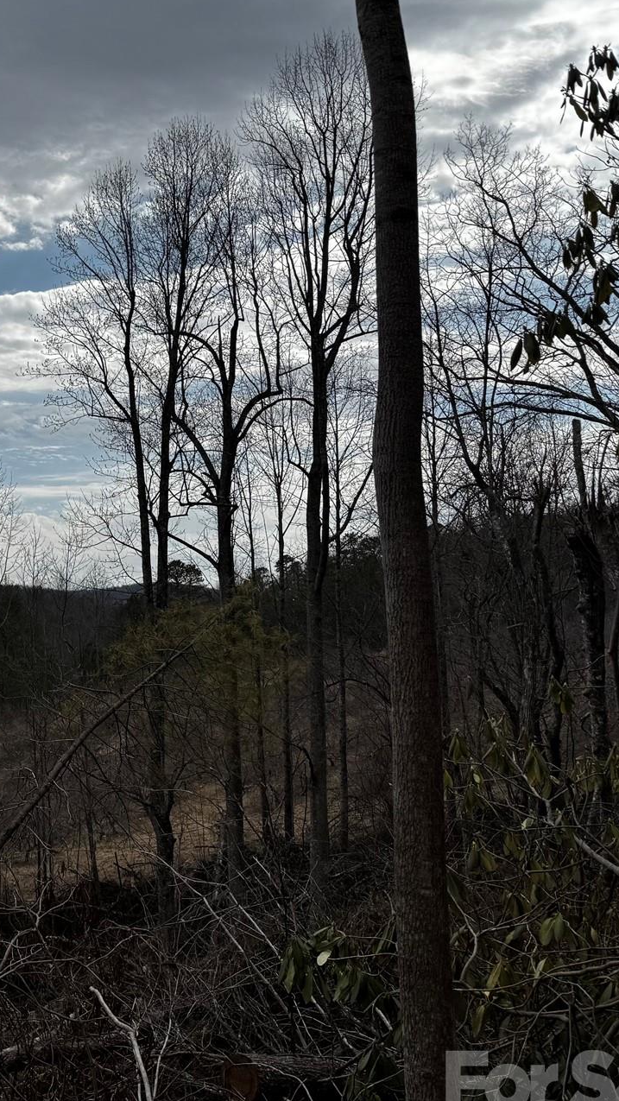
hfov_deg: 25.0
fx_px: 1226
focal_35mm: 42
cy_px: 557
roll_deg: +0.6
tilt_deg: +1.9
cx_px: -163
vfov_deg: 48.4
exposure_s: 1/12346
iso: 80
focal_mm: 6.76
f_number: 1.78
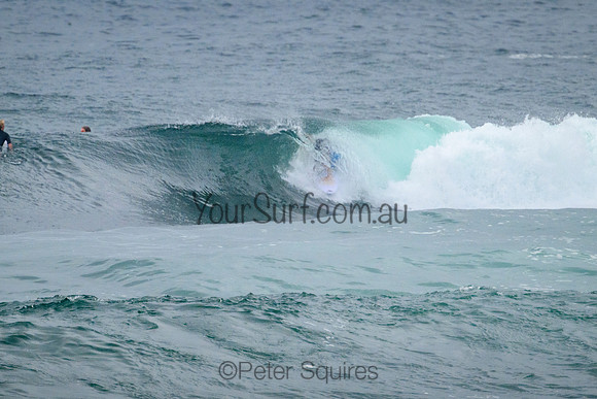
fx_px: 18240
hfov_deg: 1.9
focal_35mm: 1100
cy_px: 166
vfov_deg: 1.3
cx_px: 324
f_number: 11
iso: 2000
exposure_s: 1/2000
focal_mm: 800
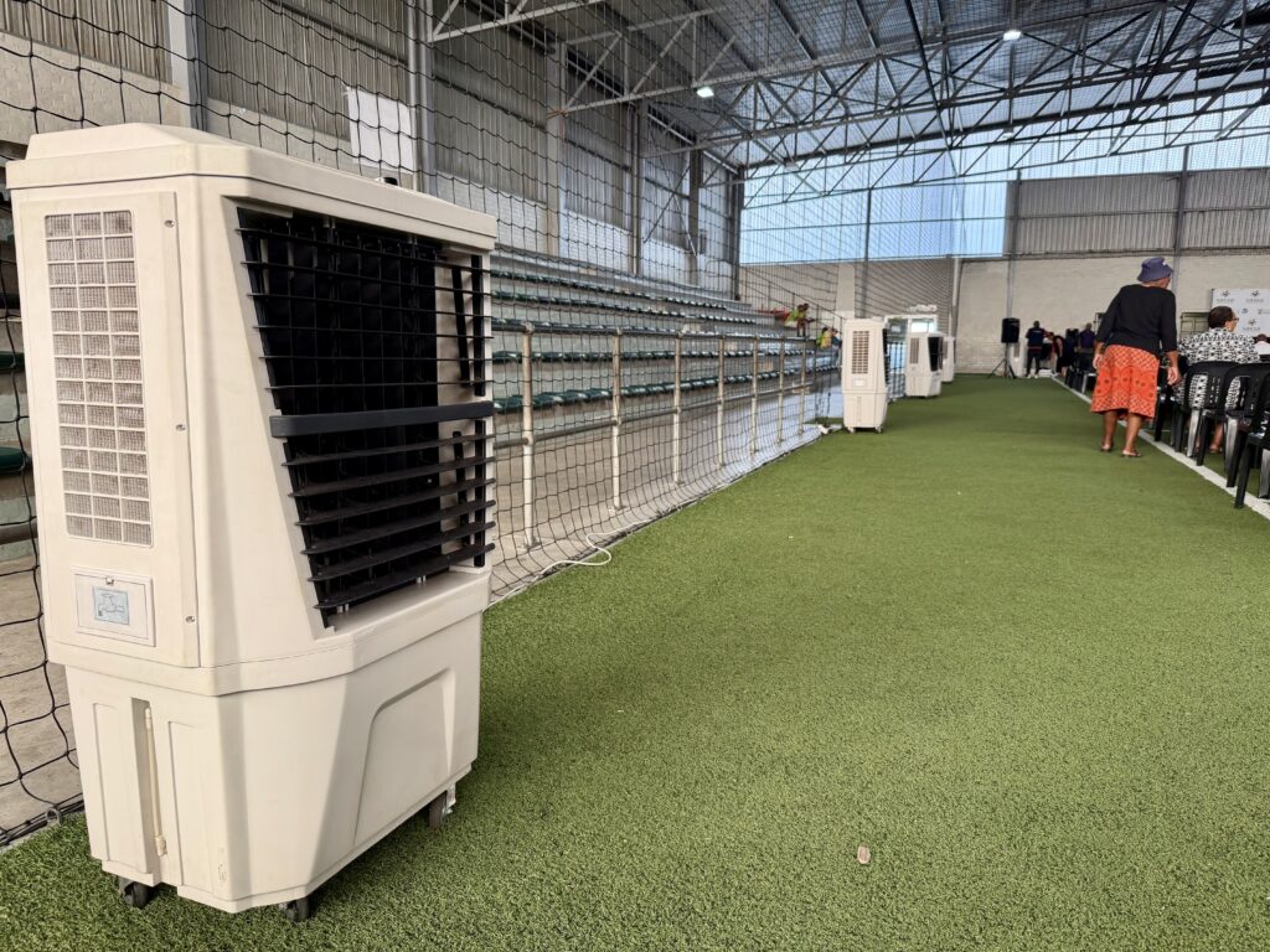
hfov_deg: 71.6
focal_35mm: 24
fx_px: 881
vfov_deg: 56.8
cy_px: 476
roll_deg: -0.1
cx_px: 635
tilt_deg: -8.7
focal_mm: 6.76
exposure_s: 1/100
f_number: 1.78
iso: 100
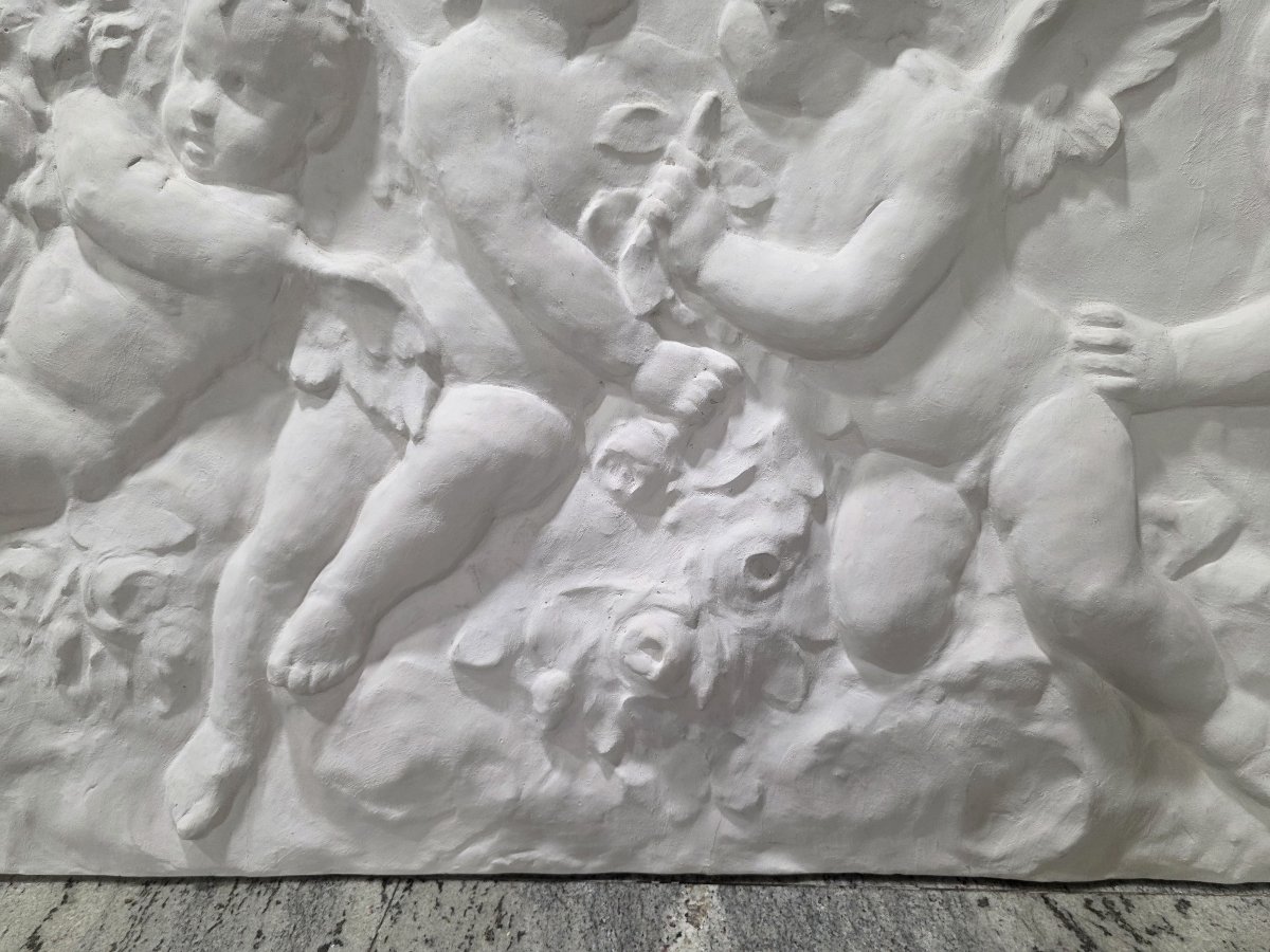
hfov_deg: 73.9
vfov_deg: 58.9
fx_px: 844
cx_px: 635
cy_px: 476
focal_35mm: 23
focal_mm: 6.3
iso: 200
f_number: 1.7
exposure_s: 1/100
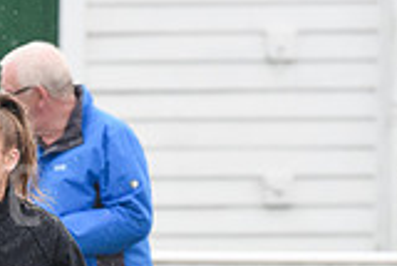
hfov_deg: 2.8
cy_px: 347
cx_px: -114
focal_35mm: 725
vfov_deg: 1.9
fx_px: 8002
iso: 1000
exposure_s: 1/800
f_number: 5
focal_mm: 200
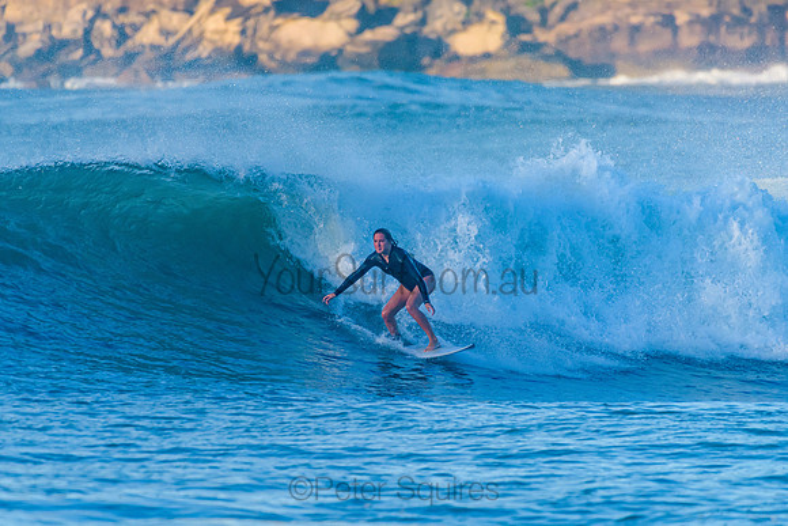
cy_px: 263
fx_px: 13311
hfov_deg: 3.4
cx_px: 394
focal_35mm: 608
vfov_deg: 2.3
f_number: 5.6
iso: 500
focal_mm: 500
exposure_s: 1/2000
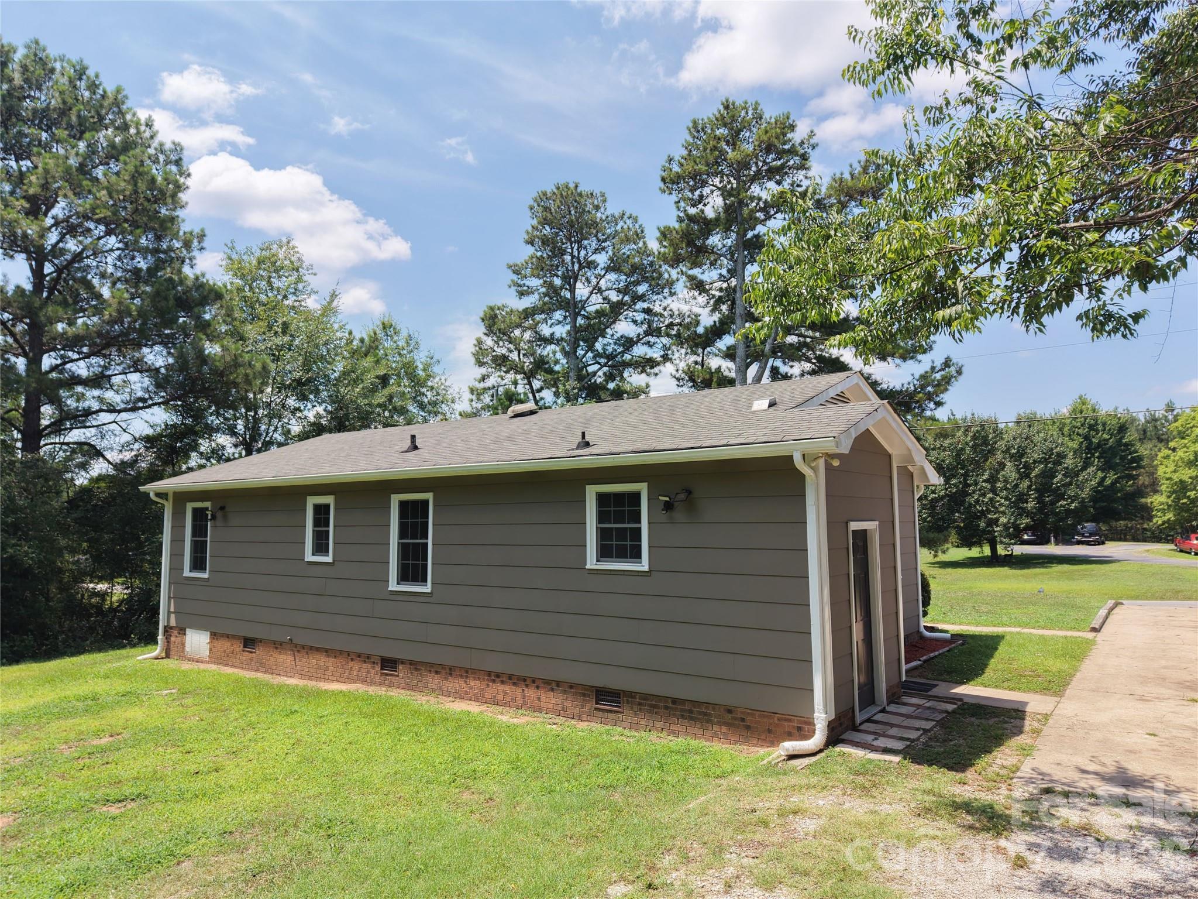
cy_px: 450
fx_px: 831
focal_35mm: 24
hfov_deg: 71.6
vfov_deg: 56.8
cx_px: 599
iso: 400
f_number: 1.8
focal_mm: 8.67
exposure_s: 1/725
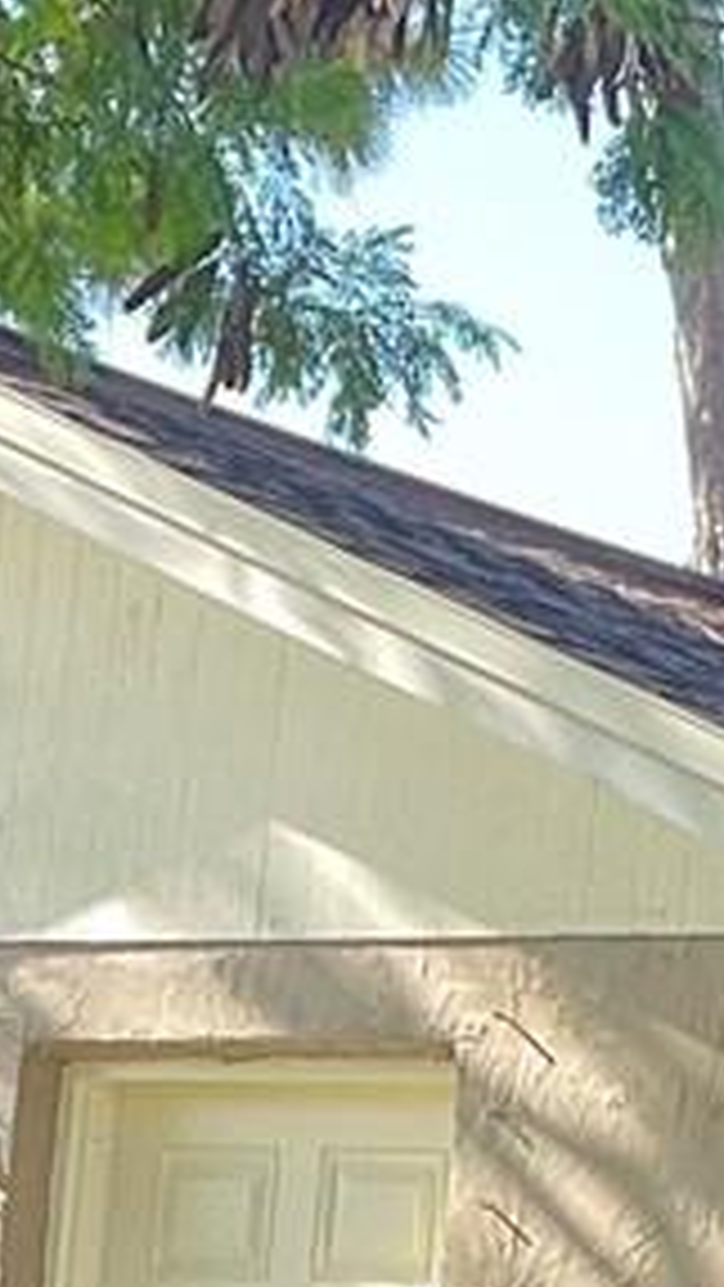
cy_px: 1678
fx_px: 6037
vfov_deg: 11.8
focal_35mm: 177
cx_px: 594
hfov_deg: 6.9
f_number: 1.8
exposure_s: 1/134
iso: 16
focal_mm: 3
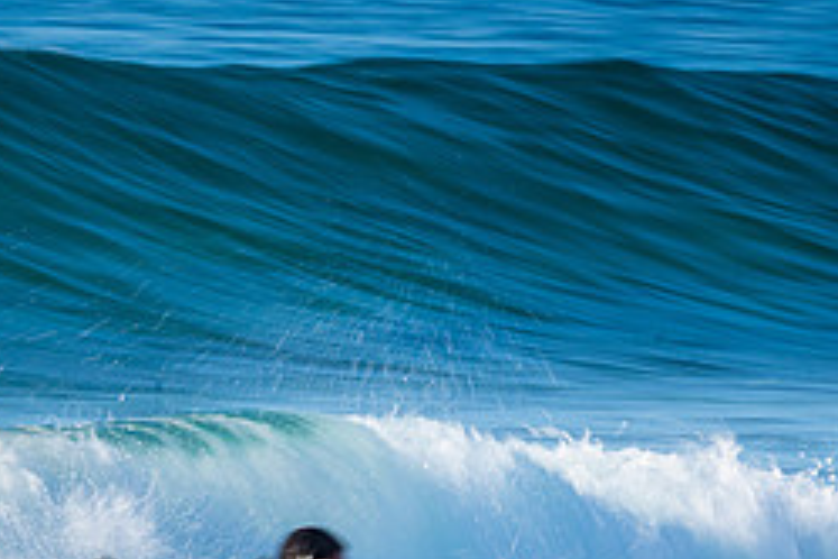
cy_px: 581
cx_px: 225
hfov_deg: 1.2
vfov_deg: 0.8
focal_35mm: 1749
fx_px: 40710
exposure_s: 1/20
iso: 100
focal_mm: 500
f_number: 25
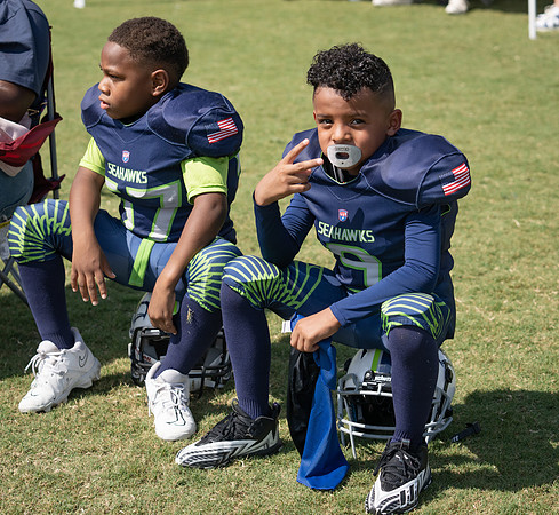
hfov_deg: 20.4
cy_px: 248
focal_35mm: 89
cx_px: 295
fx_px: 1554
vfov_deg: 18.8
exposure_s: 1/1250
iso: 160
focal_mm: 70
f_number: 4
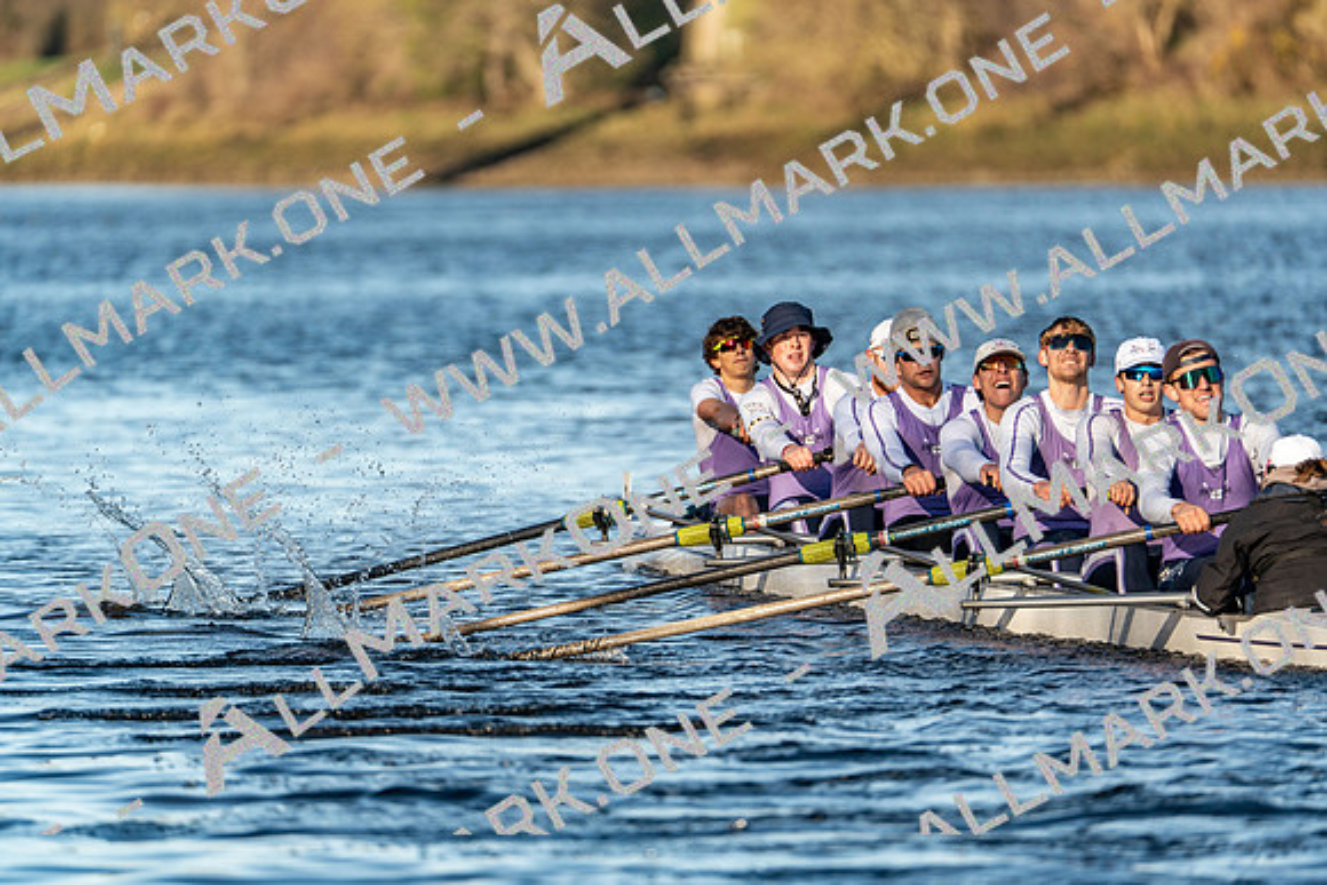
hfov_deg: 3.4
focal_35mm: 600
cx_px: 664
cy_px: 442
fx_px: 22121
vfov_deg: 2.3
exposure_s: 1/2000
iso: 500
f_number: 6.3
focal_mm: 600
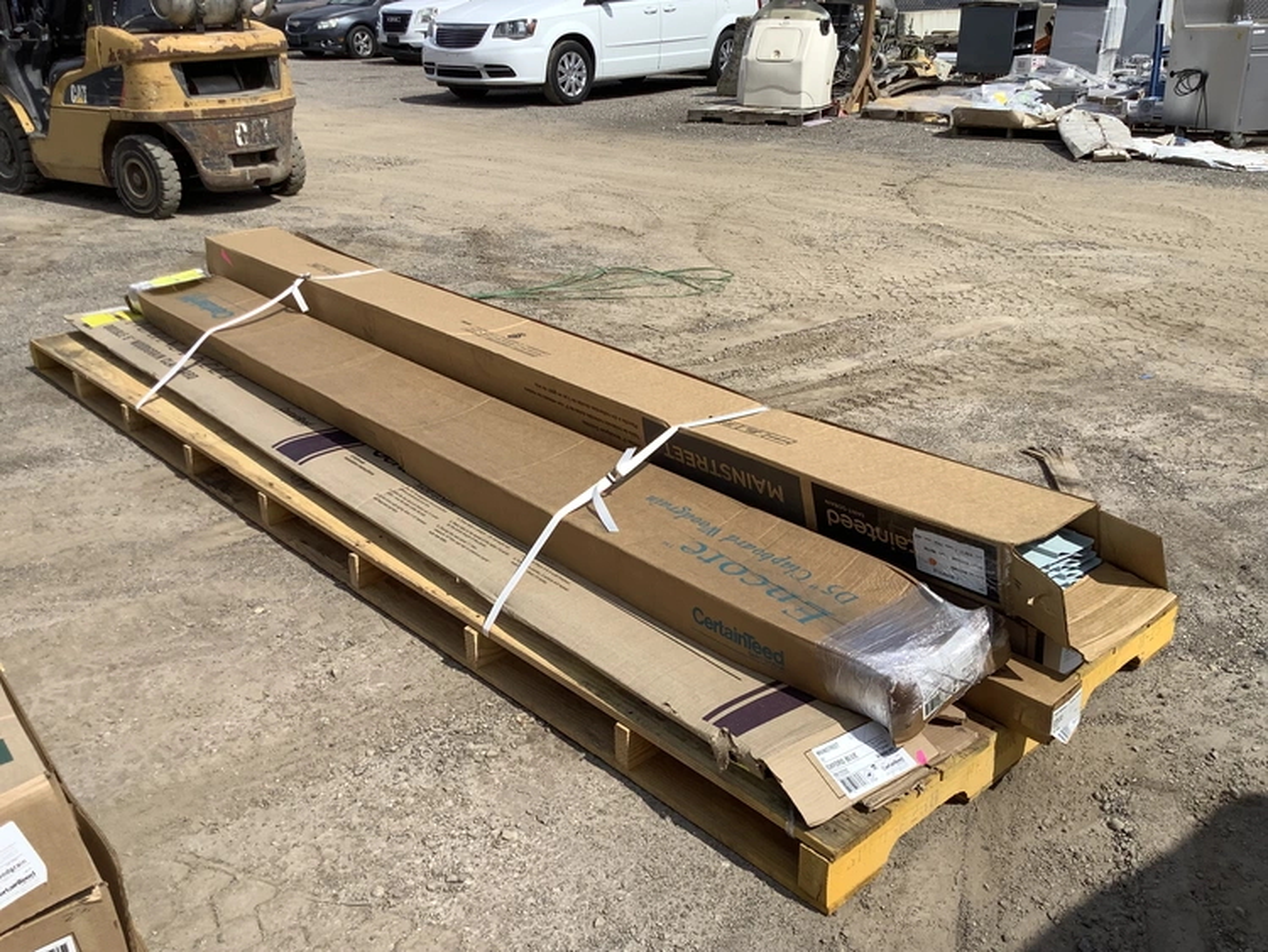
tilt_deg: -24.6
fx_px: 1136
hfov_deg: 58.3
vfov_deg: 45.5
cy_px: 476
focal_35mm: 31
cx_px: 634
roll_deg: +1.0
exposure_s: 1/2146
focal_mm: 3.3
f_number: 2.4
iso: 25
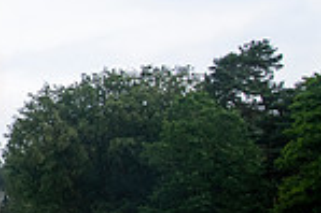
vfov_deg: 18.4
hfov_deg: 19.6
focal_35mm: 74
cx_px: -269
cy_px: 109
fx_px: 659
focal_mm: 19
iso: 640
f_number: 8
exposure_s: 1/400
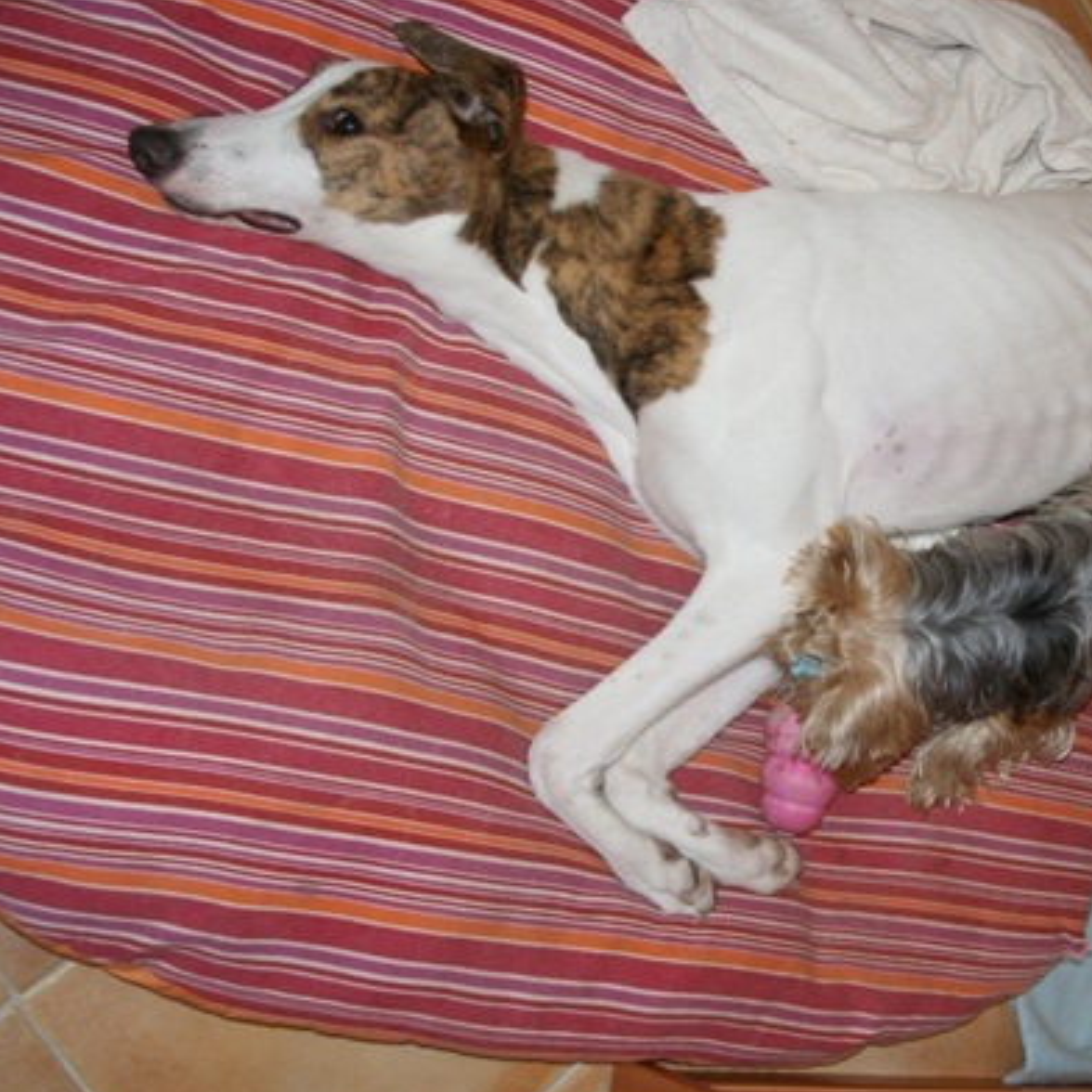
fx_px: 1785
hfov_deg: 33.6
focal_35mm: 50
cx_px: 755
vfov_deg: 34.0
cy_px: 543
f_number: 5.6
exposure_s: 1/60
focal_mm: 24
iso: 400
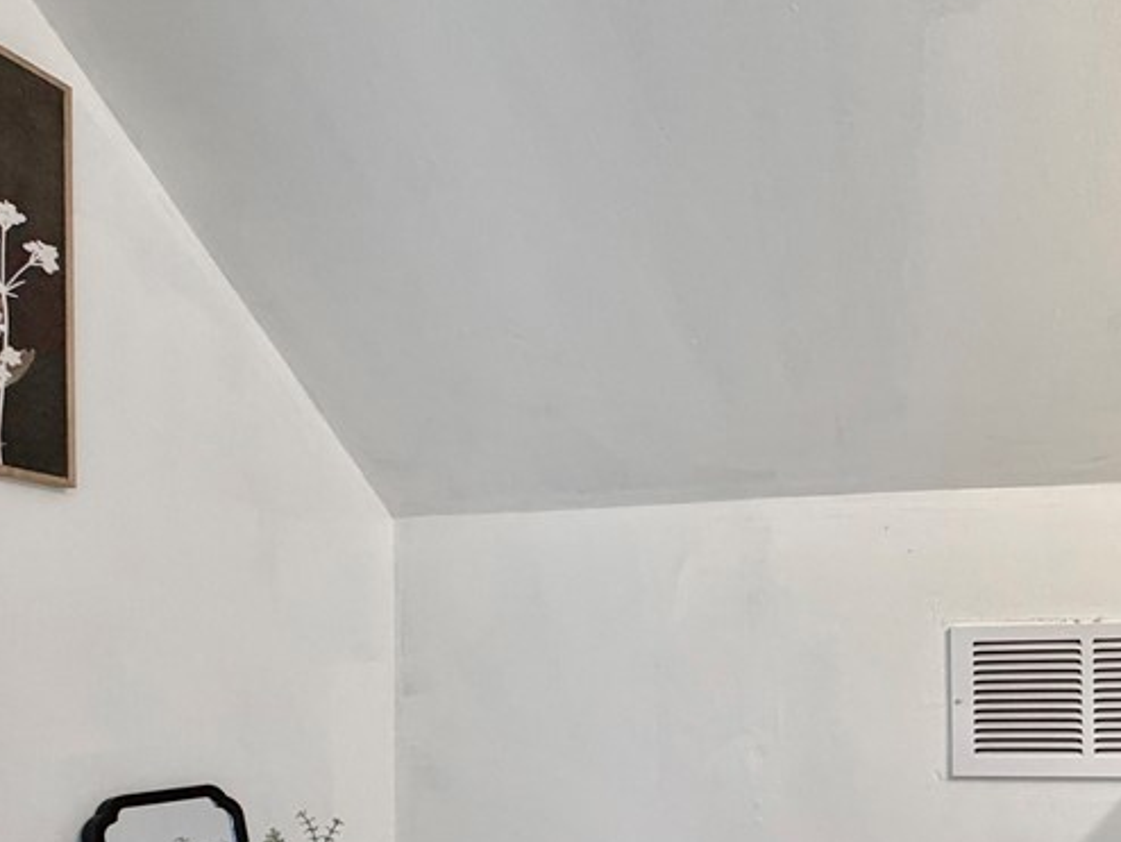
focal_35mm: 29
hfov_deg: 57.7
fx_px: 940
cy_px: 690
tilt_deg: -0.7
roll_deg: -0.6
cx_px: 871
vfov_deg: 45.5
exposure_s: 1/60
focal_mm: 2.22
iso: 250
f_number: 2.2
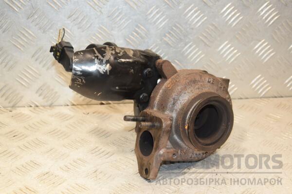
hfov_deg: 33.4
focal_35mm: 60
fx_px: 487
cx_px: 146
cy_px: 97
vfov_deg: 22.6
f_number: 6.3
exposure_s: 1/200
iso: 1600
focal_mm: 40
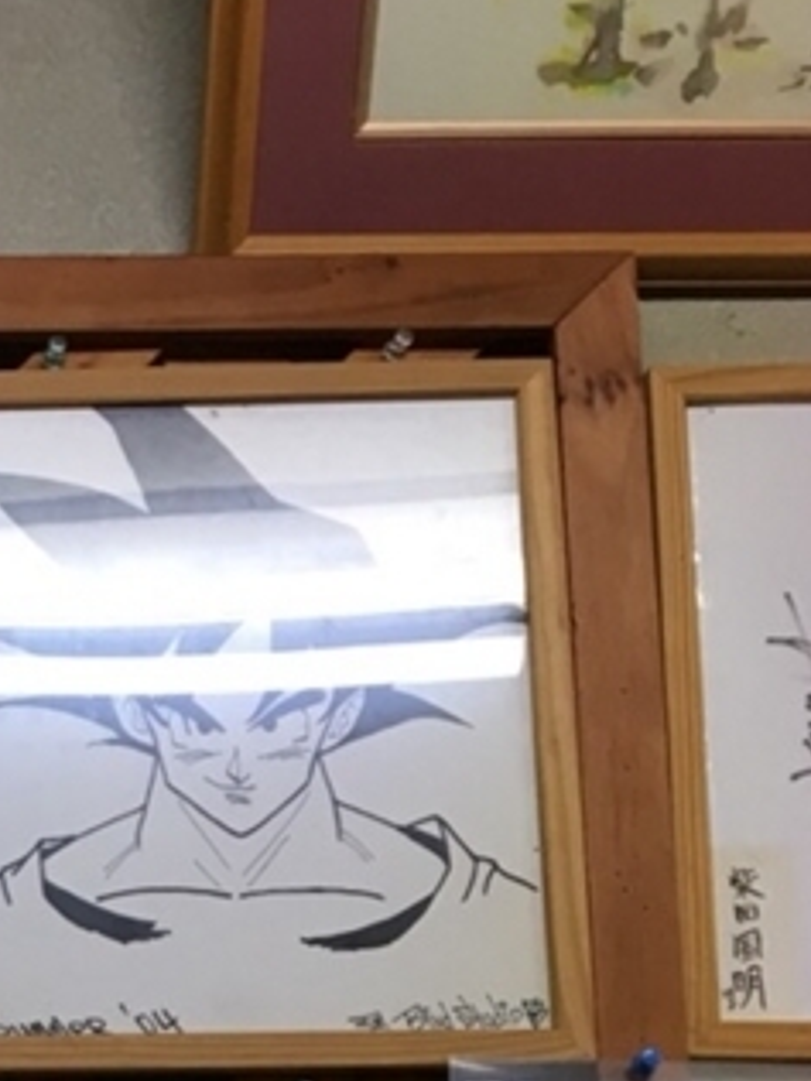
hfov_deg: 14.5
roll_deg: -1.4
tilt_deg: +11.2
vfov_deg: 19.8
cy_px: 1228
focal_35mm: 94
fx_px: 2936
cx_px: -448
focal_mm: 4.15
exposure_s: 1/30
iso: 32
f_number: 2.2
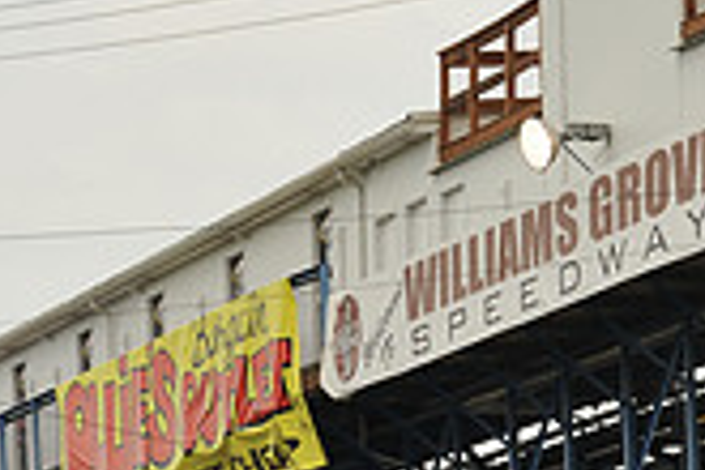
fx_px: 5502
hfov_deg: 7.3
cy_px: 419
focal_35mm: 281
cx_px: 684
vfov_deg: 4.9
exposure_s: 1/320
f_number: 13
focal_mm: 80
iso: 320
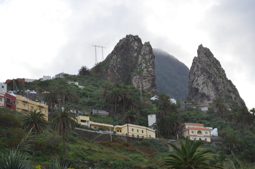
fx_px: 583
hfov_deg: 24.7
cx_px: 128
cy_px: 84
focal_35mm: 82
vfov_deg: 16.5
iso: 200
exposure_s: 1/250
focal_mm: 55
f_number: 8
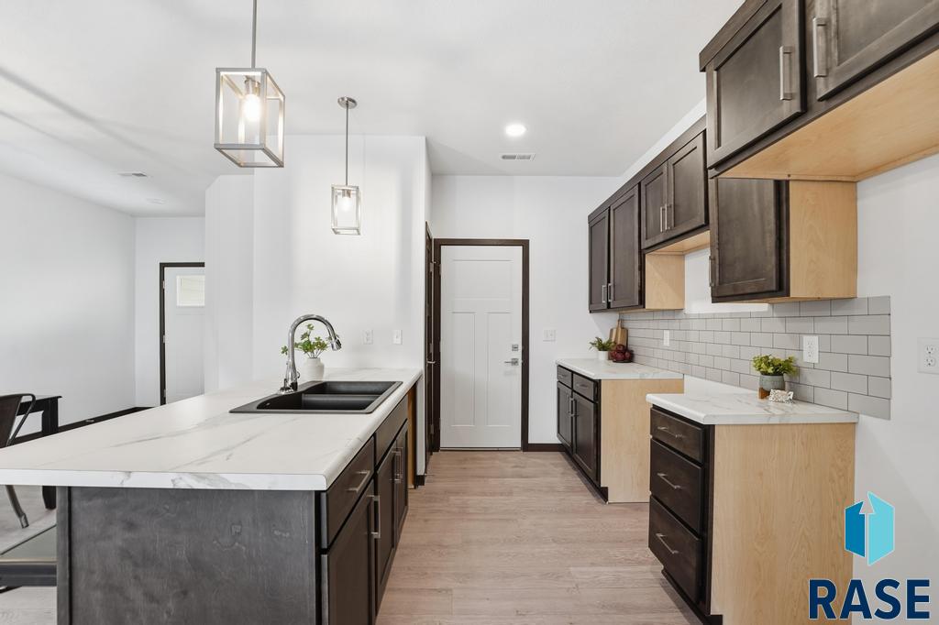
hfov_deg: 104.3
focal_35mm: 14
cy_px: 312
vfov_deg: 81.2
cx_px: 470
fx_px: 365
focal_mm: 14
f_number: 7.1
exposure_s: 1/30
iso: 200
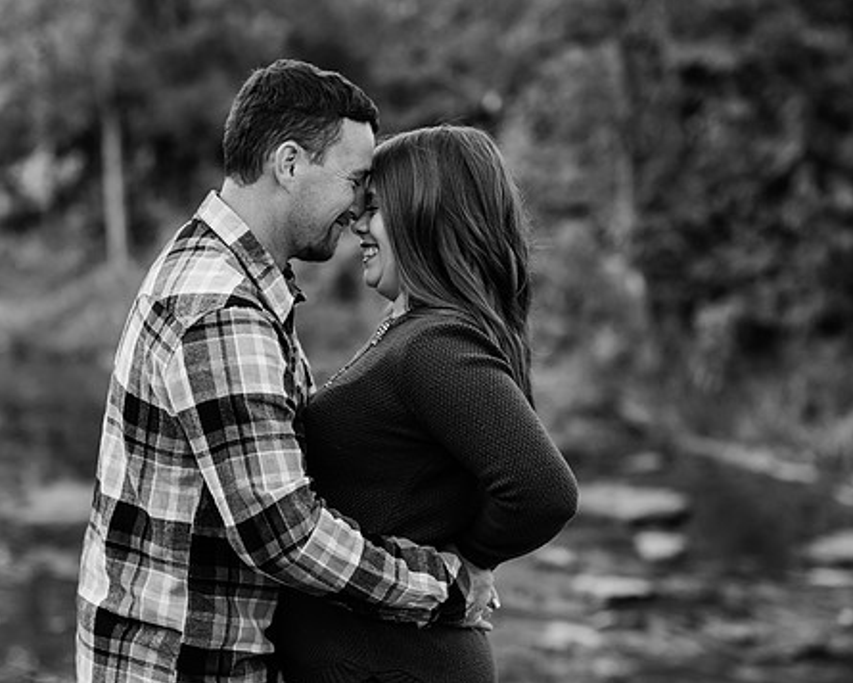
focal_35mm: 104
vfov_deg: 14.8
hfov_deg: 18.4
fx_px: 2626
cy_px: 324
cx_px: 387
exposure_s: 1/200
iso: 500
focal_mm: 85
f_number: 2.5
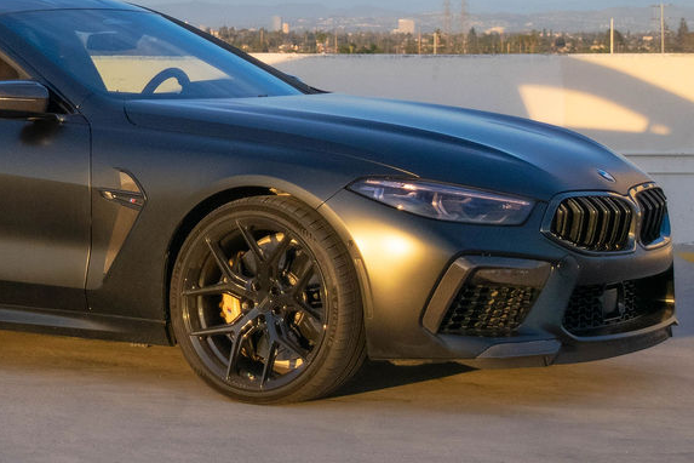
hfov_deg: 13.8
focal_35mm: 147
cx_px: 25
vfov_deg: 9.3
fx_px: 2834
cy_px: 24
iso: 400
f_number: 4.5
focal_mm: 34
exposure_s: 1/1000
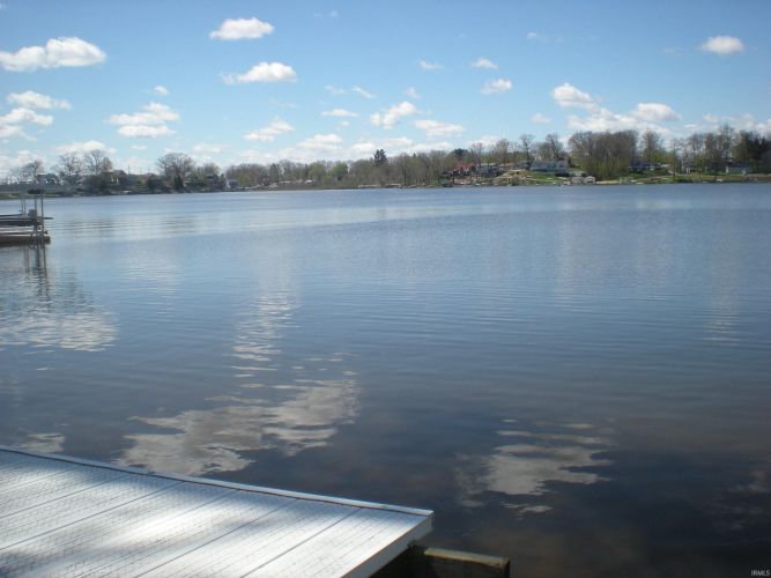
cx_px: 386
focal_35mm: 38
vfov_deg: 37.7
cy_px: 289
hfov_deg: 49.0
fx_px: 846
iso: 64
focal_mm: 6.3
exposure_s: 1/478
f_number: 4.6
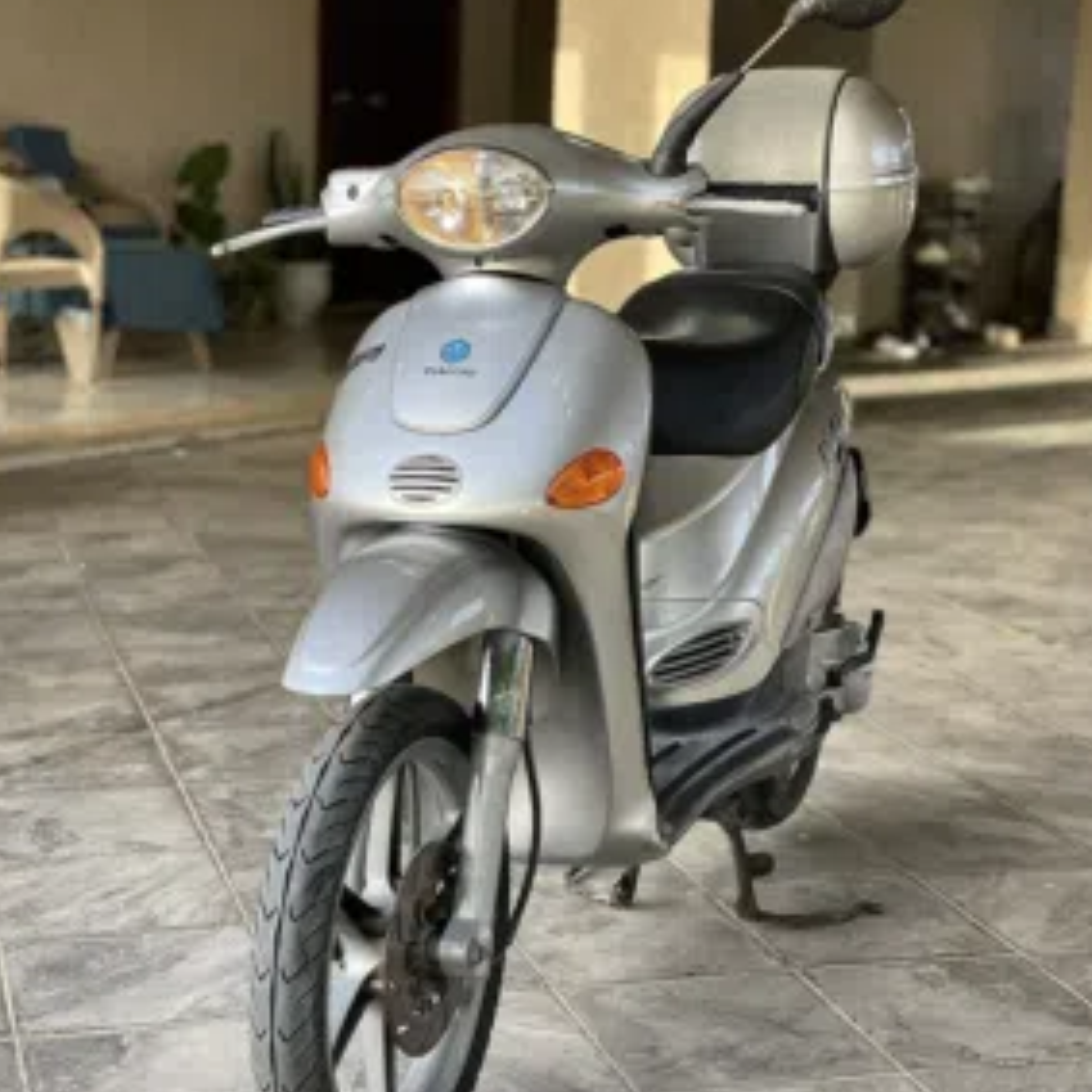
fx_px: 2320
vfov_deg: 26.5
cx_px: 556
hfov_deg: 26.5
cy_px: 548
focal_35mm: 65
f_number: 2
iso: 32
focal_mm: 6
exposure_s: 1/122
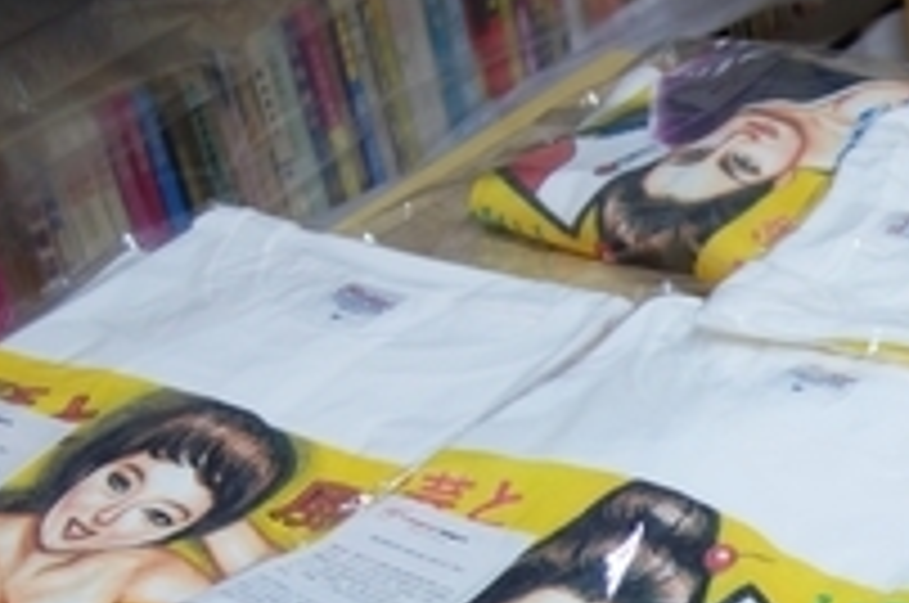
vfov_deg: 12.1
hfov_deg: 16.8
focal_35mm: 111
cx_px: 1336
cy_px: 641
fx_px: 2798
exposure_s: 1/60
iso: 125
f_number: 1.8
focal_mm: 10.4
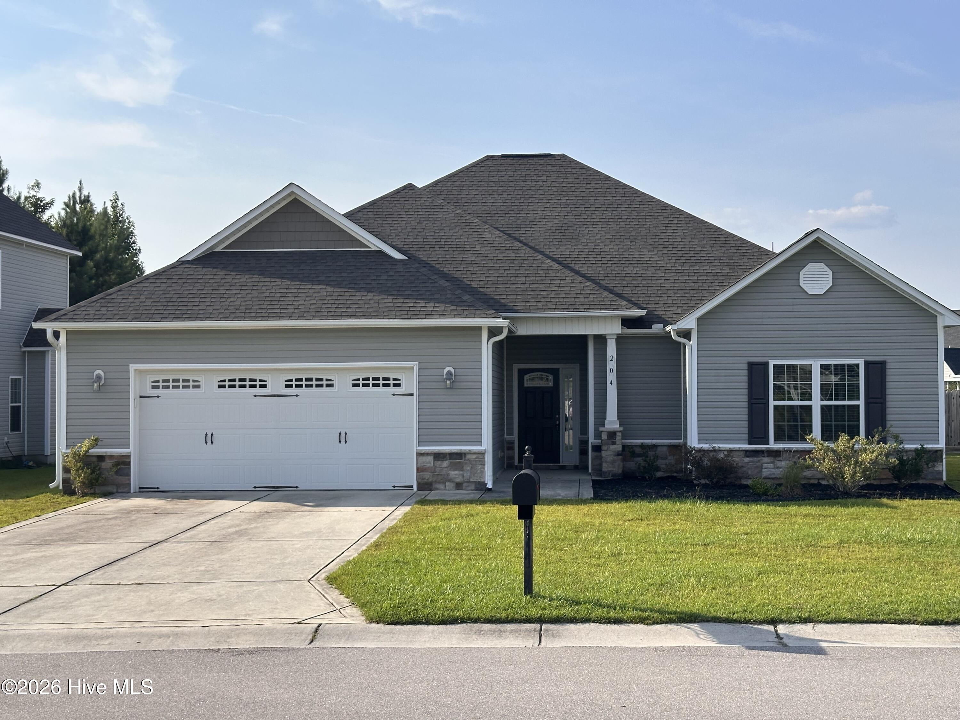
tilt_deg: +1.6
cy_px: 360
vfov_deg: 30.3
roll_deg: +0.2
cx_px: 480
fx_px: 1331
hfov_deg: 39.7
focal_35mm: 48
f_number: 1.78
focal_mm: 6.86
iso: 64
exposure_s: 1/3597
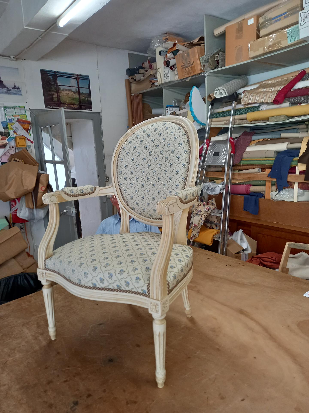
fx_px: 298
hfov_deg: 54.9
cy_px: 206
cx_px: 154
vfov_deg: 69.4
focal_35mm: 25
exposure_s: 1/33
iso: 160
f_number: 2
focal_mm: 4.6
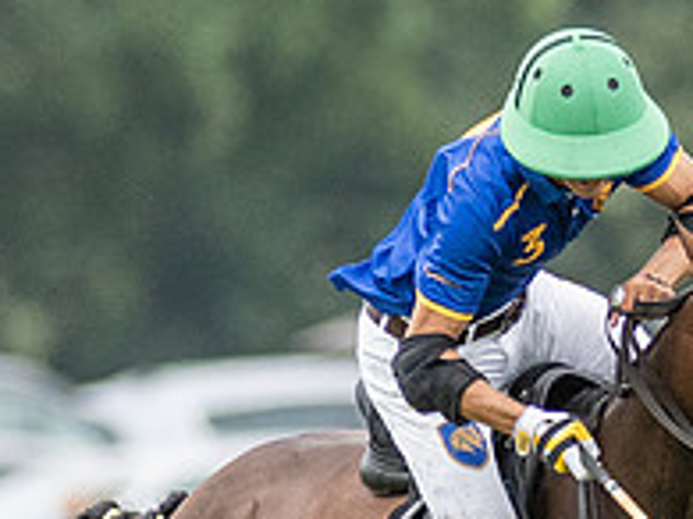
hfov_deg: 0.8
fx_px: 48438
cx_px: 1656
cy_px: 918
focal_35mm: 2421
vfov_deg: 0.6
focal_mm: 300
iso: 500
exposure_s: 1/3200
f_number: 2.8
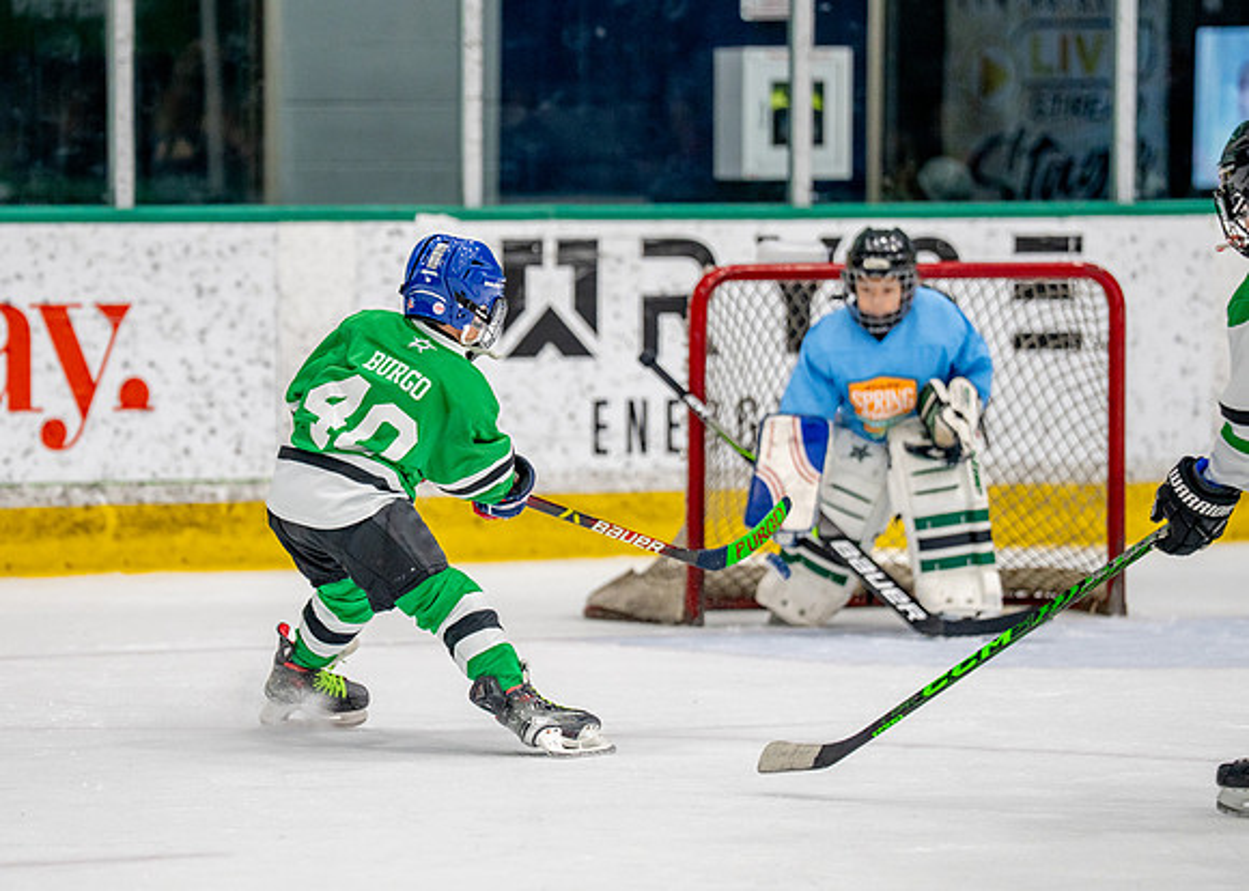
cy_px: 405
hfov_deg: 8.2
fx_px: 8675
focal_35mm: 245
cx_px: 339
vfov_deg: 5.9
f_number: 2.8
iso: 1000
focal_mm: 170
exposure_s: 1/1250
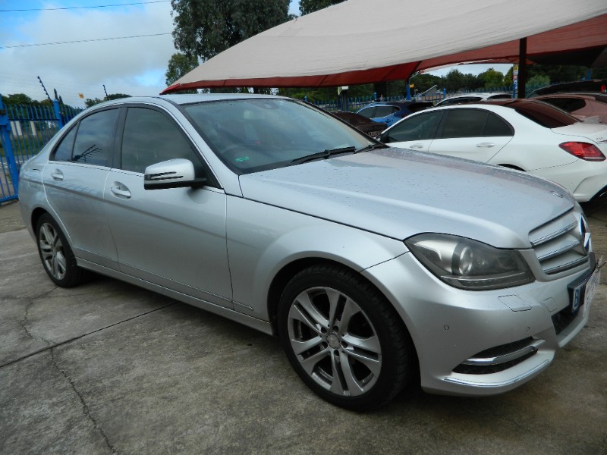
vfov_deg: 54.9
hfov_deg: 69.4
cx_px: 304
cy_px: 228
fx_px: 438
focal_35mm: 25
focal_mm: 4.5
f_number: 3.1
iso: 80
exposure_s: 1/640
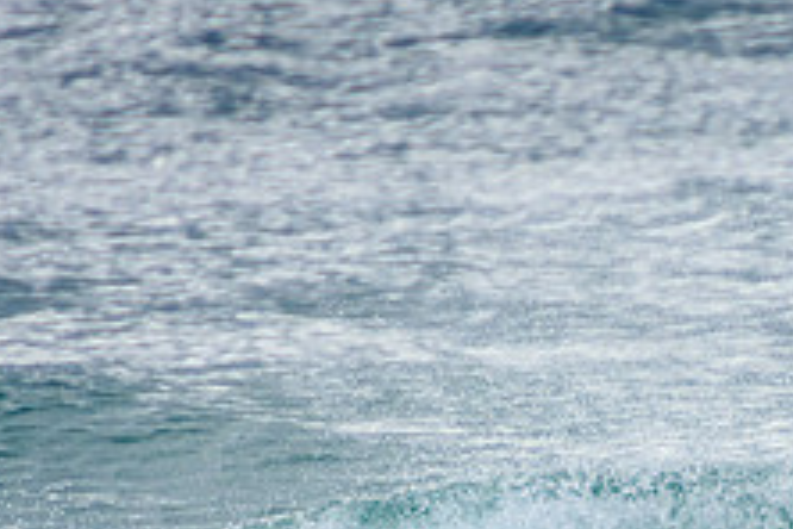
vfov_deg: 0.9
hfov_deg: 1.3
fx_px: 34537
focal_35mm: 1568
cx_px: 900
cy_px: 677
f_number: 5.6
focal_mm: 400
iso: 500
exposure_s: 1/2000
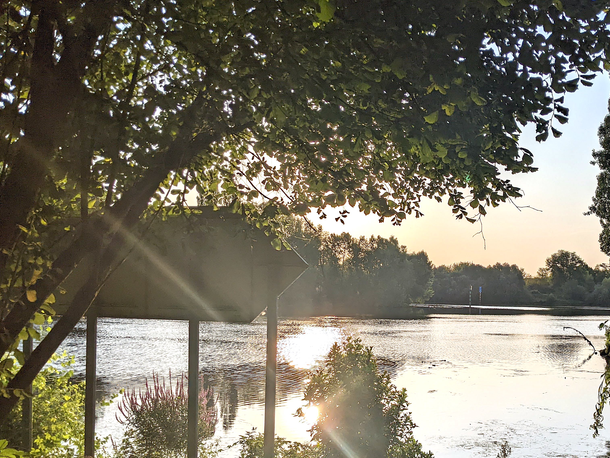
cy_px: 299
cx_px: 394
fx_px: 634
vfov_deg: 39.3
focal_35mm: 36
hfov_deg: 50.7
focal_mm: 4.44
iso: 55
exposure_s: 1/7812
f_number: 1.8
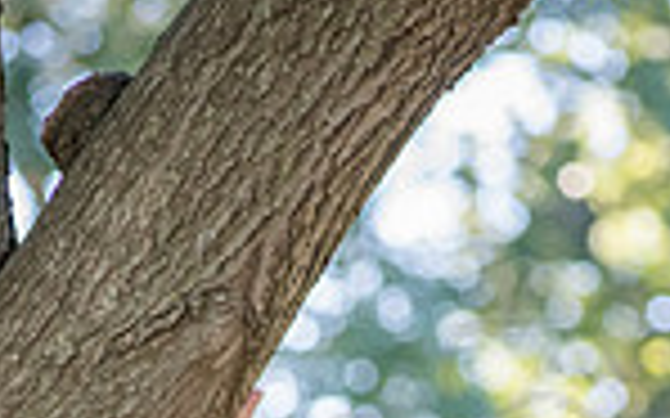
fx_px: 7027
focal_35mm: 385
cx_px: 558
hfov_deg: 5.5
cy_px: 917
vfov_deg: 3.4
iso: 800
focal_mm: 125
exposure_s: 1/250
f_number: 4.5
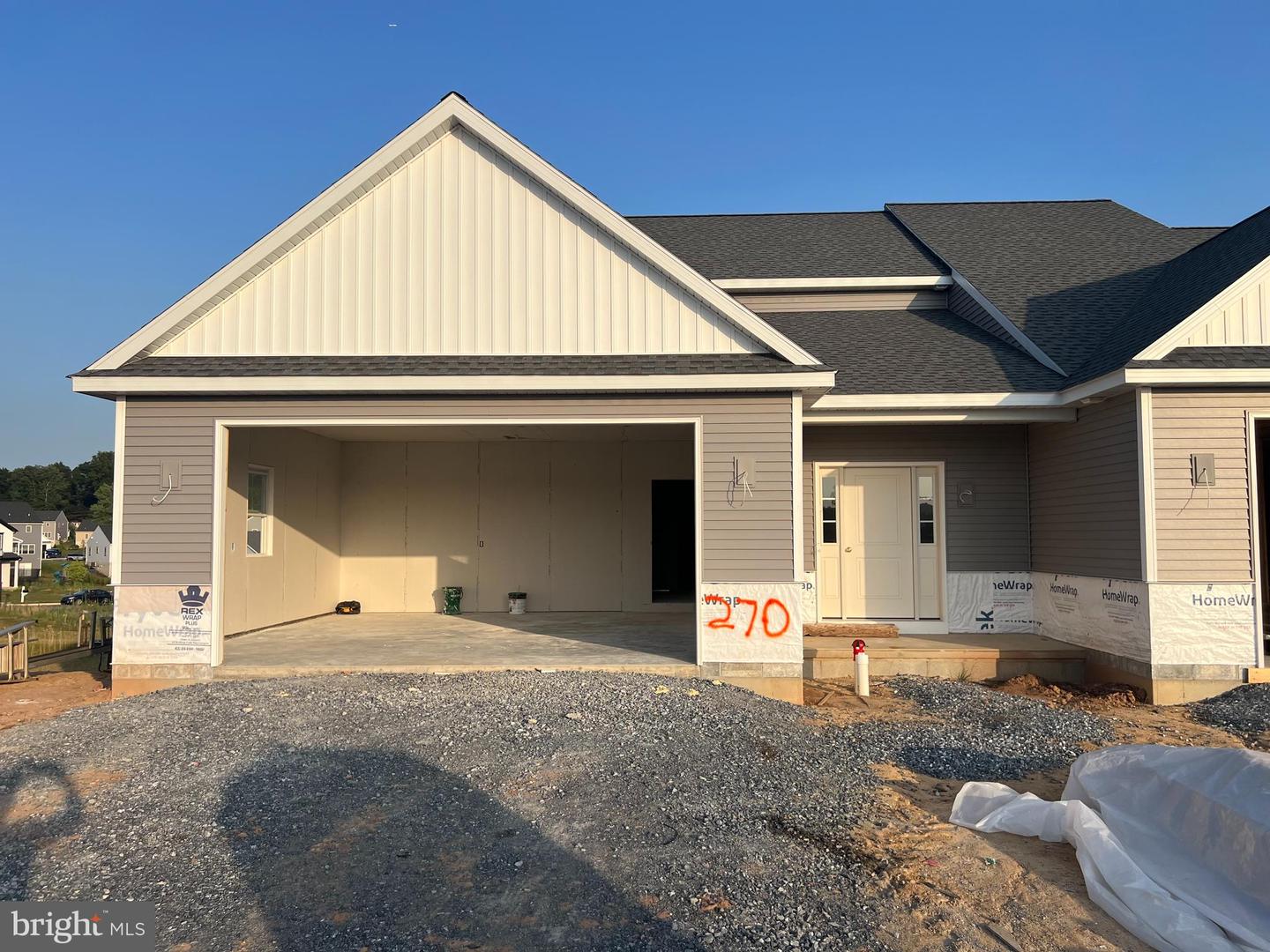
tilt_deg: +3.3
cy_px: 476
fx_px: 954
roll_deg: +0.3
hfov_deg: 67.3
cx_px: 635
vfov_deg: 53.1
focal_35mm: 26
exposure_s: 1/3571
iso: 50
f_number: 1.5
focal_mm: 5.7
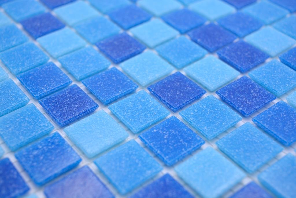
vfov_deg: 23.8
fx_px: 469
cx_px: 148
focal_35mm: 57
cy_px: 99
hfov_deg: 35.0
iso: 160
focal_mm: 38
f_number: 5.6
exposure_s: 1/125
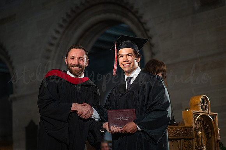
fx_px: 533
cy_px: 75
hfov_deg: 23.9
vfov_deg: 16.1
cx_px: 113
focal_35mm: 85
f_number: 2.5
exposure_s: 1/320
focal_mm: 85
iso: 1250
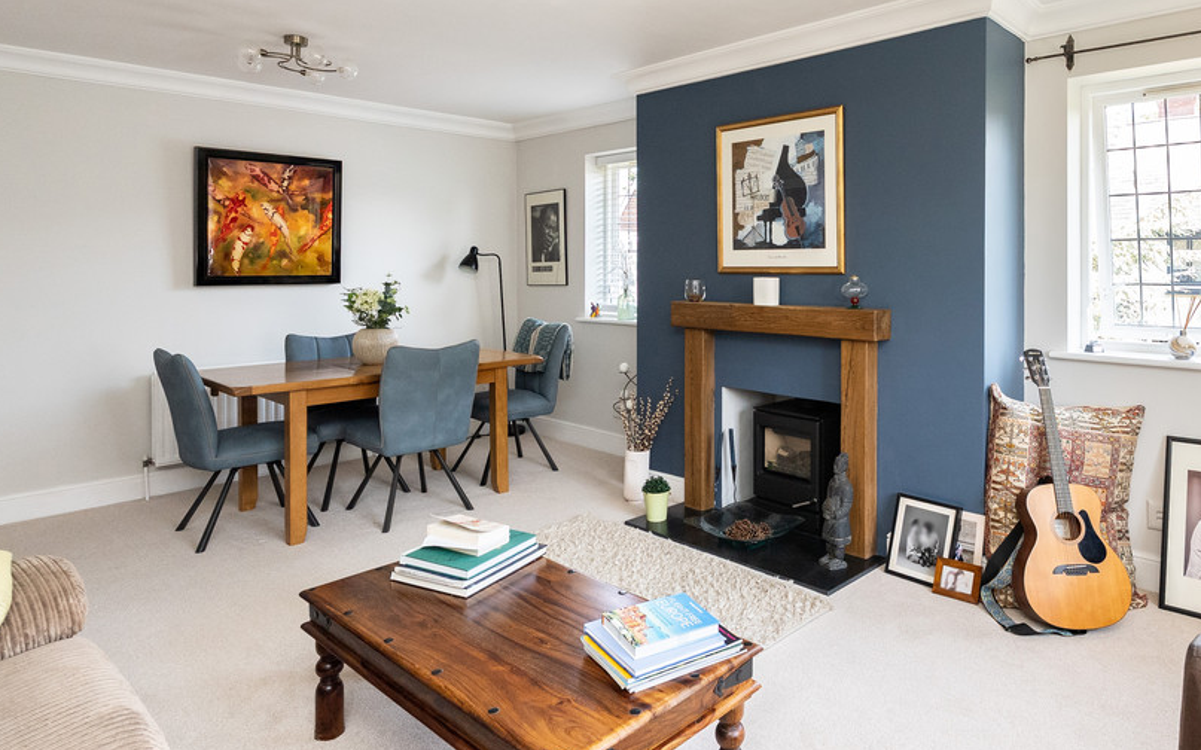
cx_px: 717
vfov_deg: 53.3
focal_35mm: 23
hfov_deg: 77.2
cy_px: 302
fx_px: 741
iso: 1250
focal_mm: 17.5
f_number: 7.1
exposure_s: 1/100
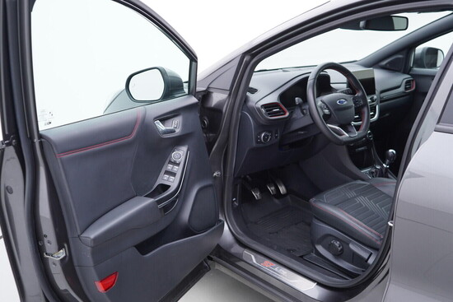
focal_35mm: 36
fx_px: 453
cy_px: 151
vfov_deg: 36.9
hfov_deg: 53.1
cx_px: 226
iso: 125
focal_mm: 24
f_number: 2.8
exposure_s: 1/40
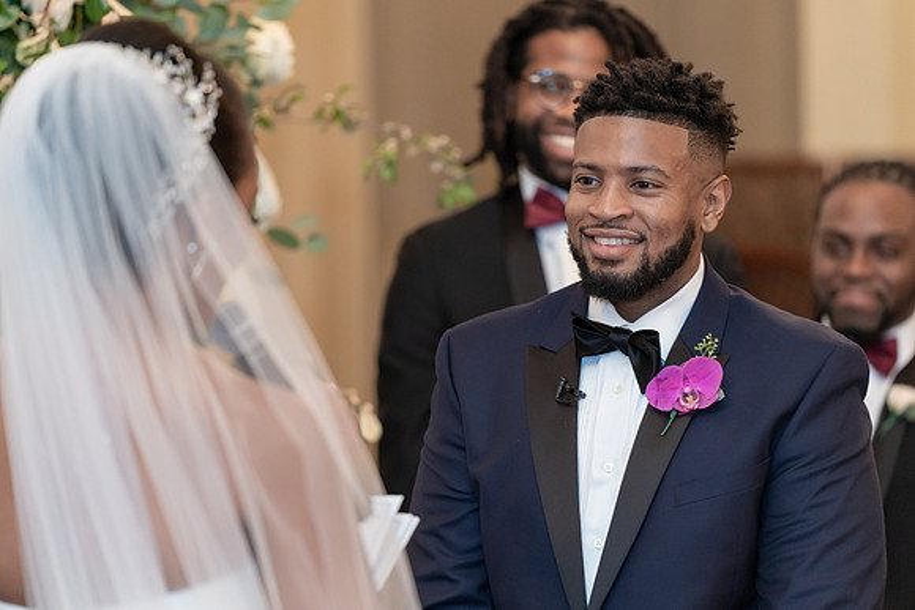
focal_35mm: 215
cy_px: 315
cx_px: 446
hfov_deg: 9.6
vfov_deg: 6.4
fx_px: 5456
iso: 2000
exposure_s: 1/125
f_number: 2.8
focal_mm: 200
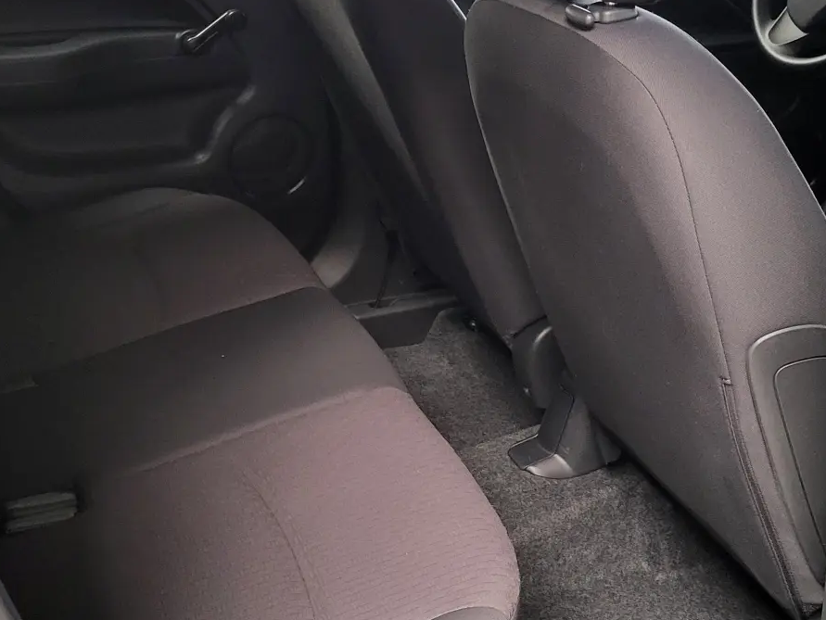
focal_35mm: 56
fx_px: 1337
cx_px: 398
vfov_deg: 26.1
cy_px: 332
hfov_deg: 34.3
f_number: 1.8
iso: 640
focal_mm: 5.4
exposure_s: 1/50
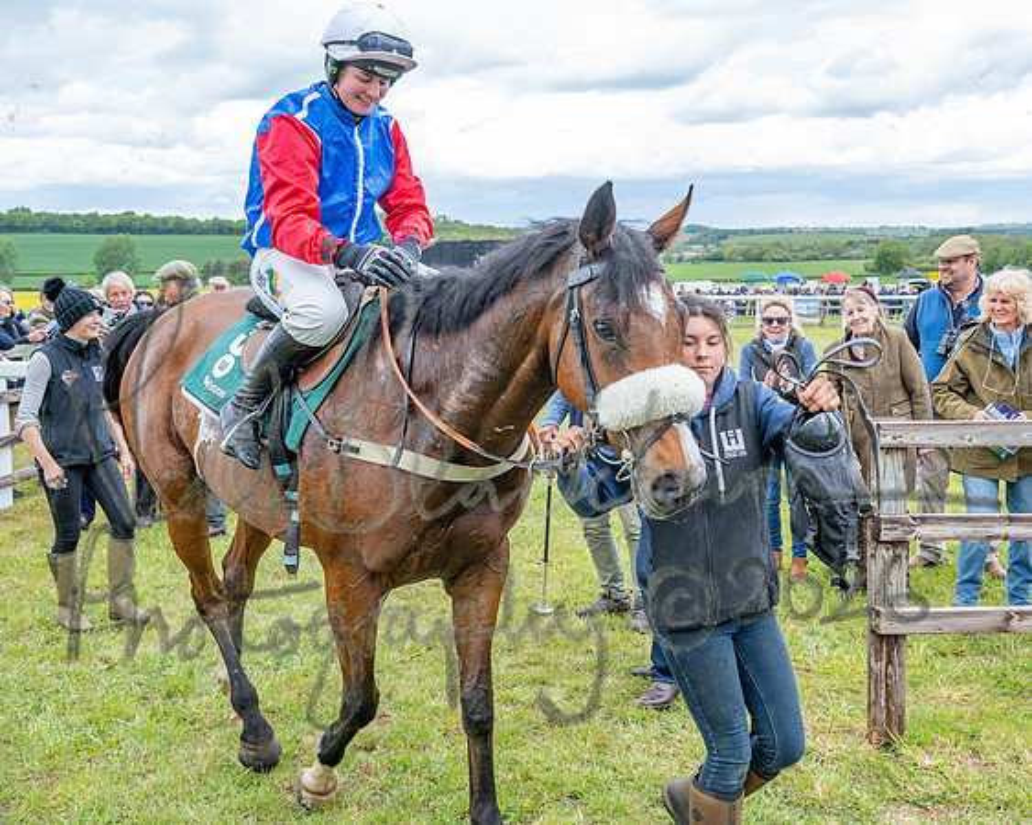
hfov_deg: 46.2
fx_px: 1203
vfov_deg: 37.8
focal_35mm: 39
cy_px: 412
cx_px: 619
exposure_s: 1/320
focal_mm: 35
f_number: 5
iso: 200
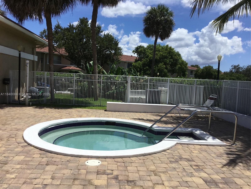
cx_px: 126
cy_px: 94
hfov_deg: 58.4
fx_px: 225
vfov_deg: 45.4
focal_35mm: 31
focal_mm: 3.3
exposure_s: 1/2398
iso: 25
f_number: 2.4
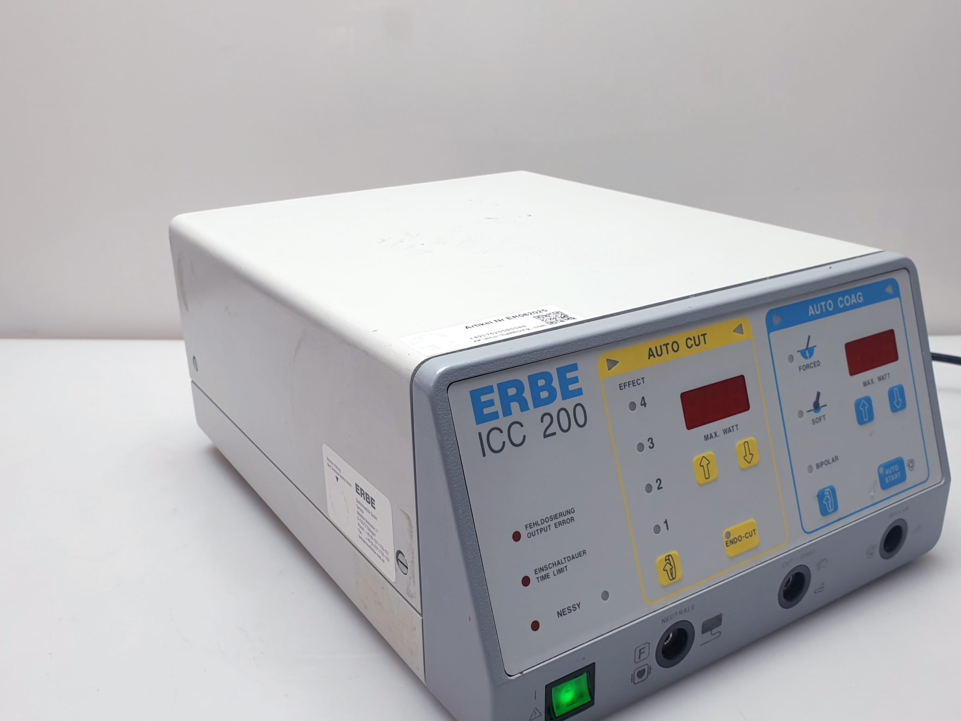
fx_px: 888
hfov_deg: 56.8
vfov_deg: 44.1
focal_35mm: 32
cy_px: 382
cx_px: 484
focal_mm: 4.3
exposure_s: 1/50
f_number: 2.4
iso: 50
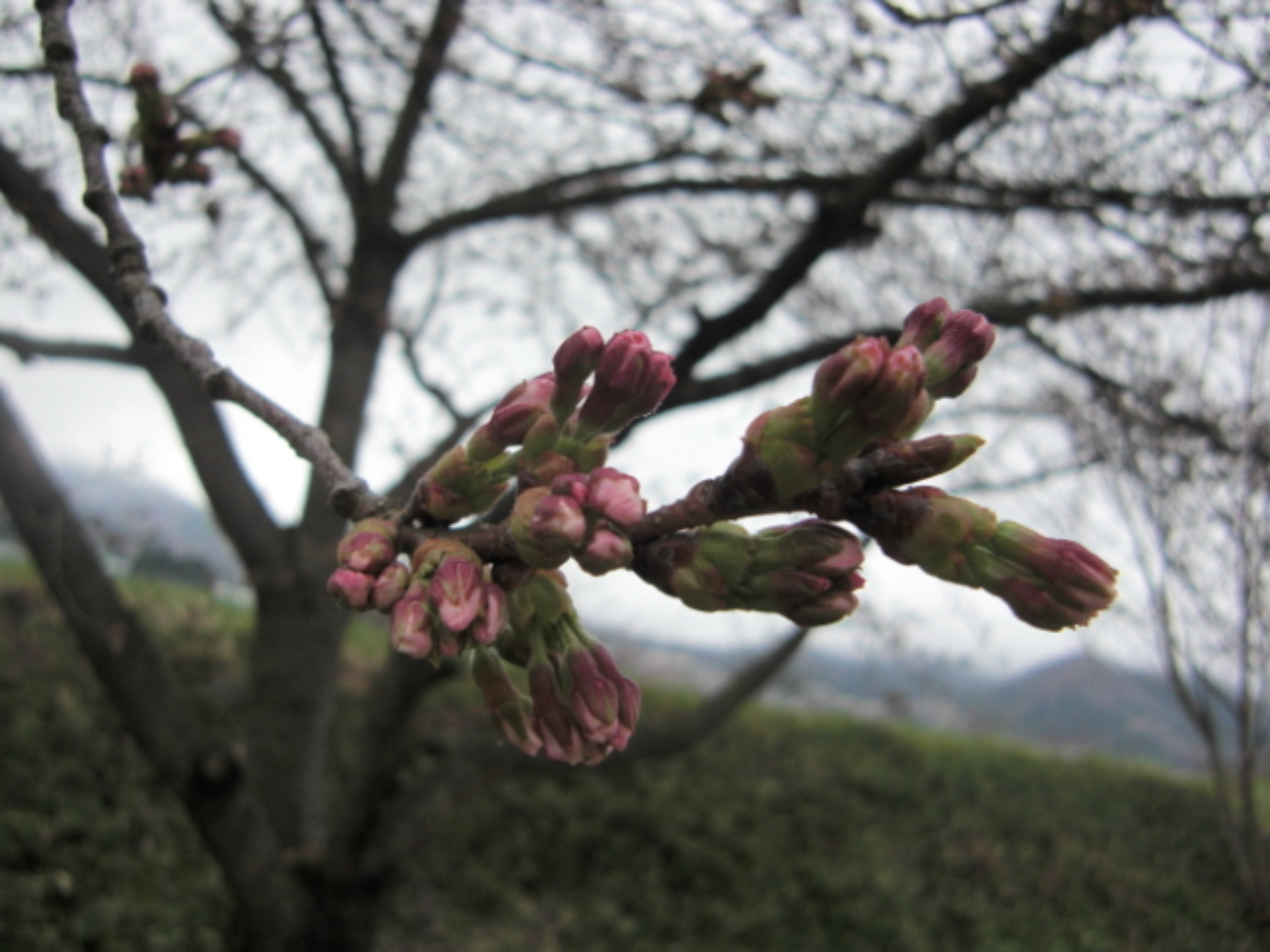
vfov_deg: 49.7
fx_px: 1027
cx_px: 635
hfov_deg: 63.4
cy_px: 476
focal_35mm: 28
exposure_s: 1/250
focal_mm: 4.9
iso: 50
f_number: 2.6
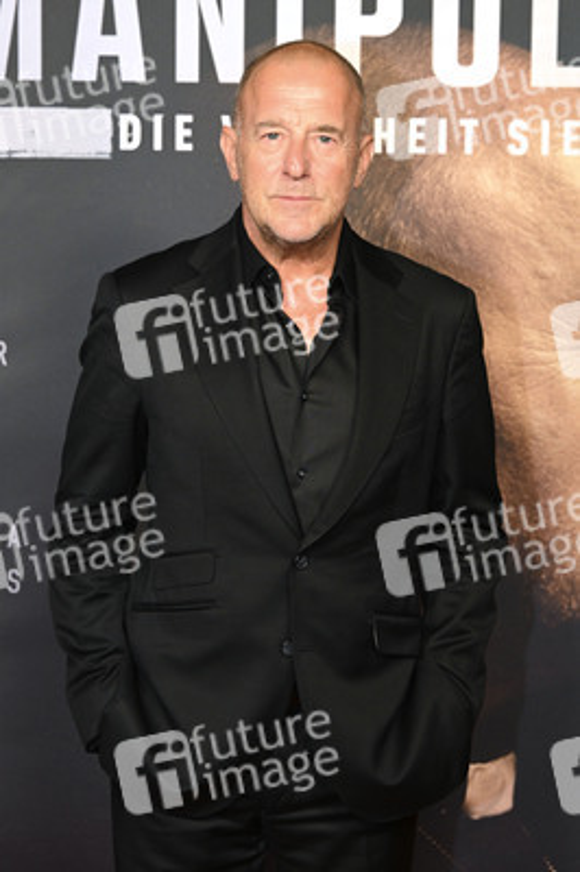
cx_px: 290
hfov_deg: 18.2
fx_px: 1816
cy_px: 436
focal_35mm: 75
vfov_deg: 27.0
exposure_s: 1/160
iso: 1600
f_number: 6.3
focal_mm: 75
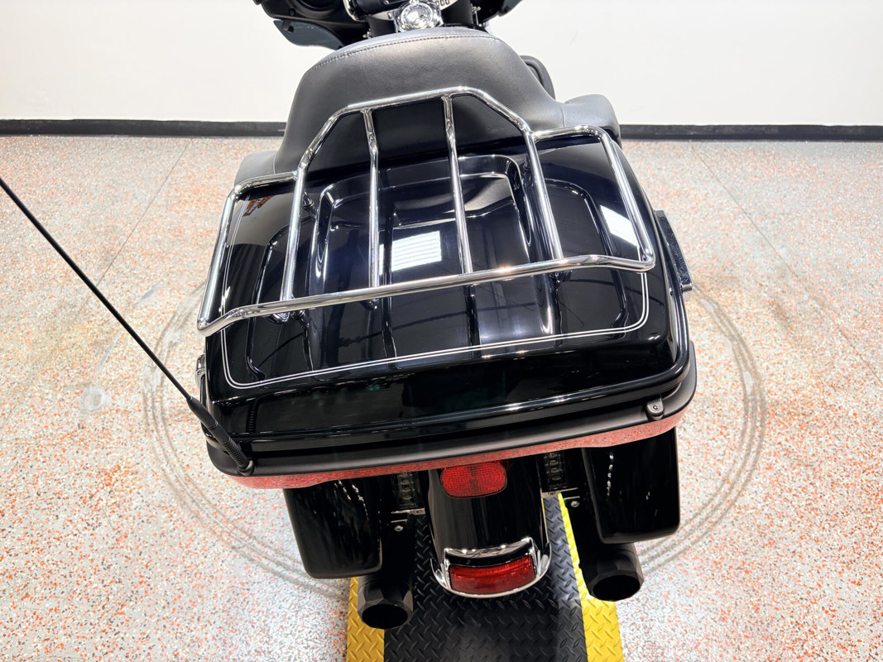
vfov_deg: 53.1
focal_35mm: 26
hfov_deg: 67.3
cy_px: 331
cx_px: 442
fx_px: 663
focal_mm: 5.96
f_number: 1.6
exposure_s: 1/120
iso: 80
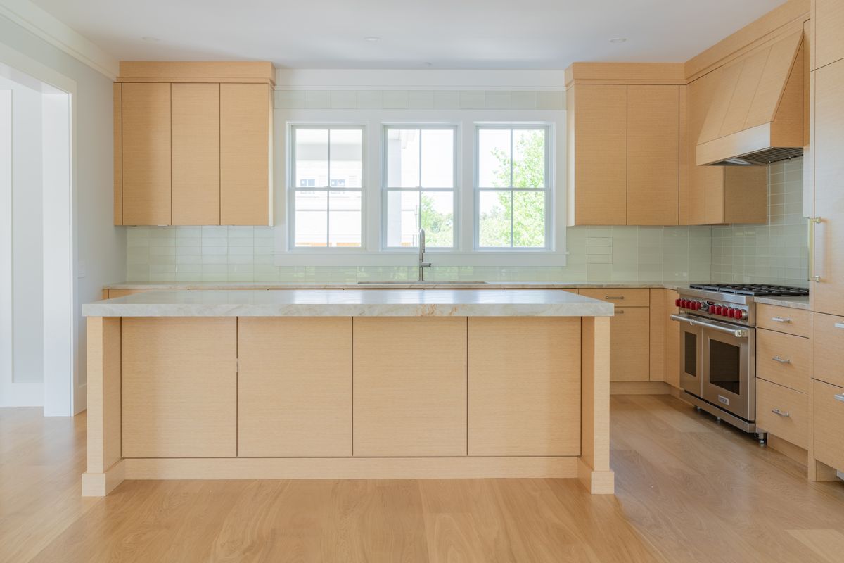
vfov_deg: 38.9
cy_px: 282
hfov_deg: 55.8
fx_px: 797
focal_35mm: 34
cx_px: 422
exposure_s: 1/25
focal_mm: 34
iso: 100
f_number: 9
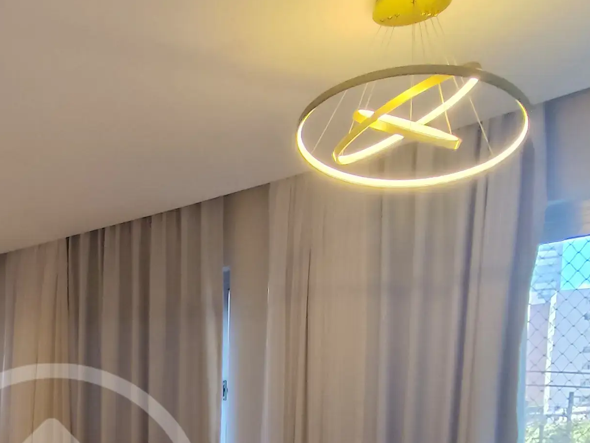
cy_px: 518
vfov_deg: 29.4
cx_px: 55
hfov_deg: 40.4
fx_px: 733
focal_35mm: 43
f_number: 2.2
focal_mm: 1.65
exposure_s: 1/120
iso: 64
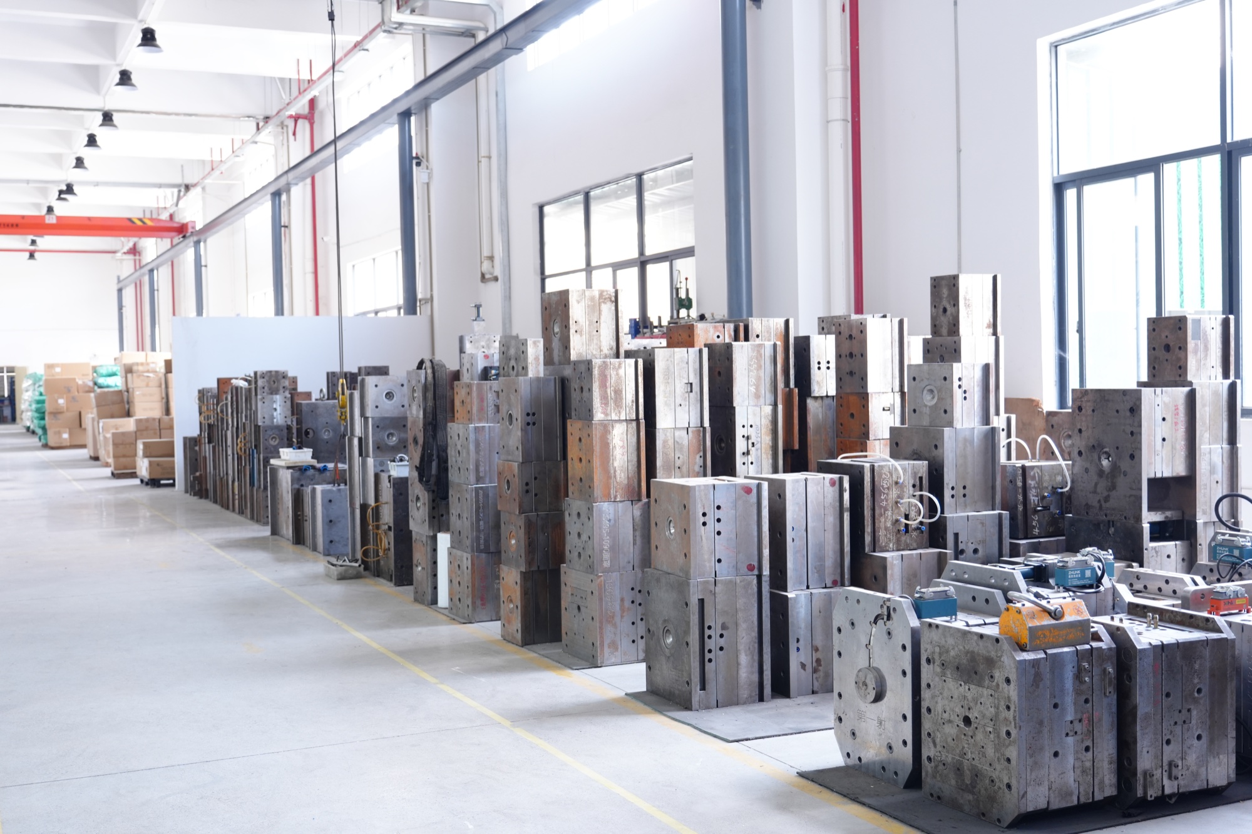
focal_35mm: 40
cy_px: 417
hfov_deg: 48.5
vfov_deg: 33.4
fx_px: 1391
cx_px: 626
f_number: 4
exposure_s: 1/30
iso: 800
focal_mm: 40
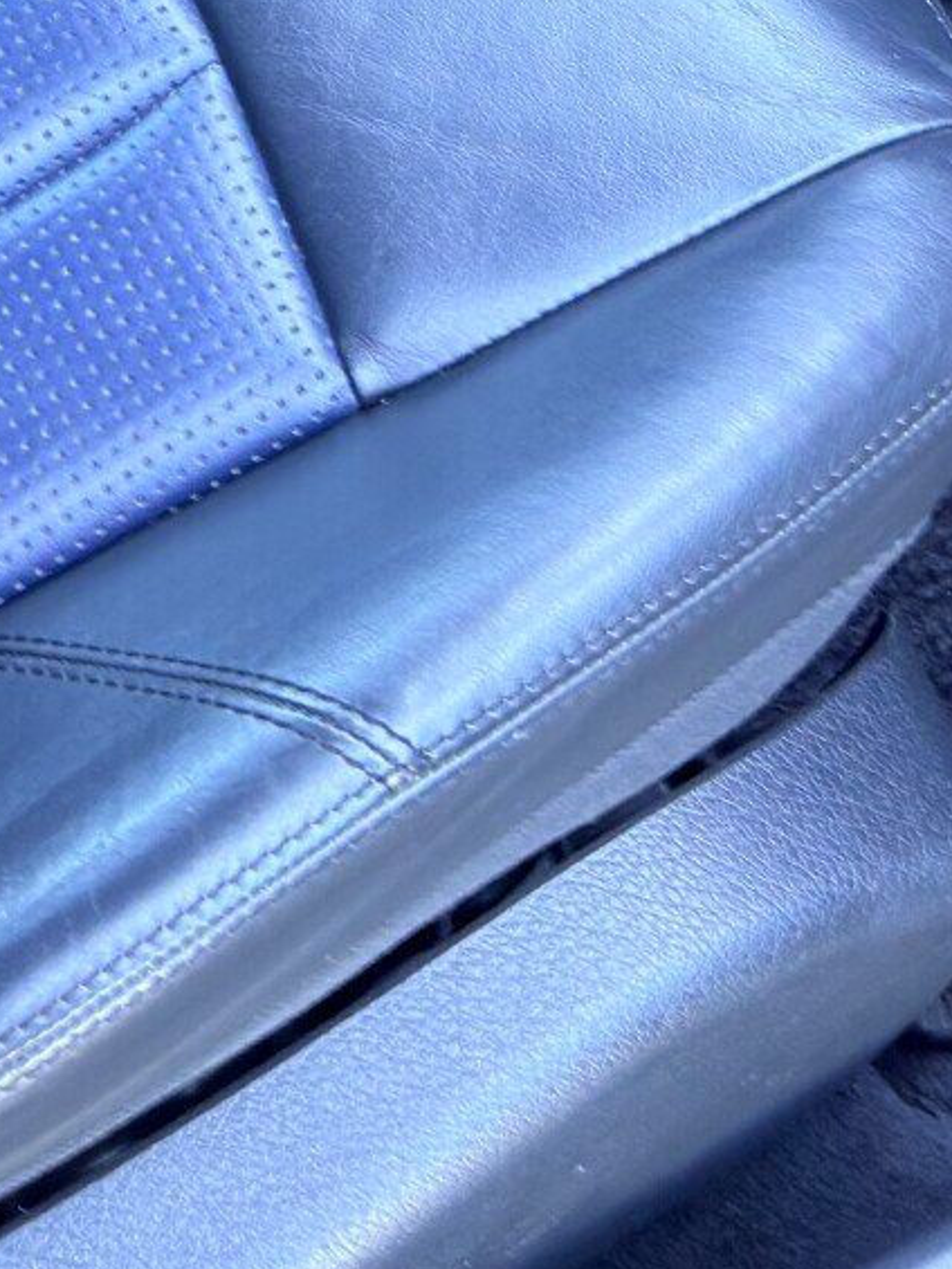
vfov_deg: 14.7
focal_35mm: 115
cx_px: -339
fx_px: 4215
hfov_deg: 12.4
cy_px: -1119
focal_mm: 6.76
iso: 200
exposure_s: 1/60
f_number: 1.78
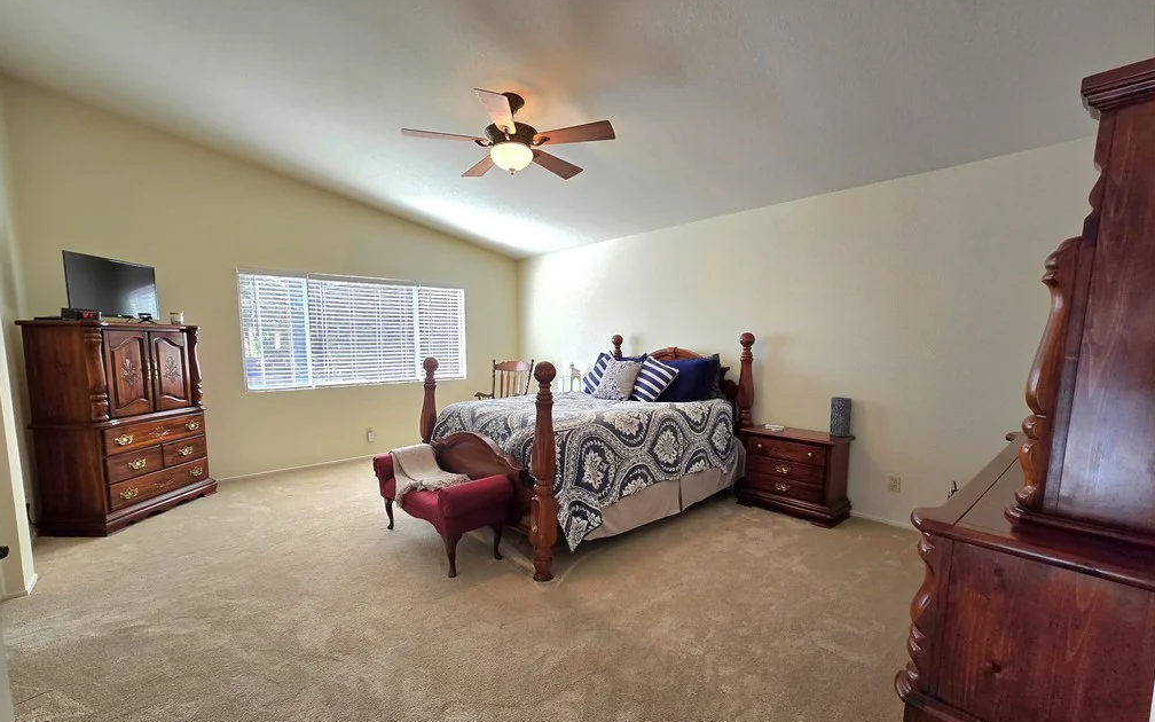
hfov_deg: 105.3
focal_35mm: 14
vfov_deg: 78.4
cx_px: 569
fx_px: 441
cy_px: 399
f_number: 2.2
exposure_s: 1/60.2
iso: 125
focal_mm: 2.2
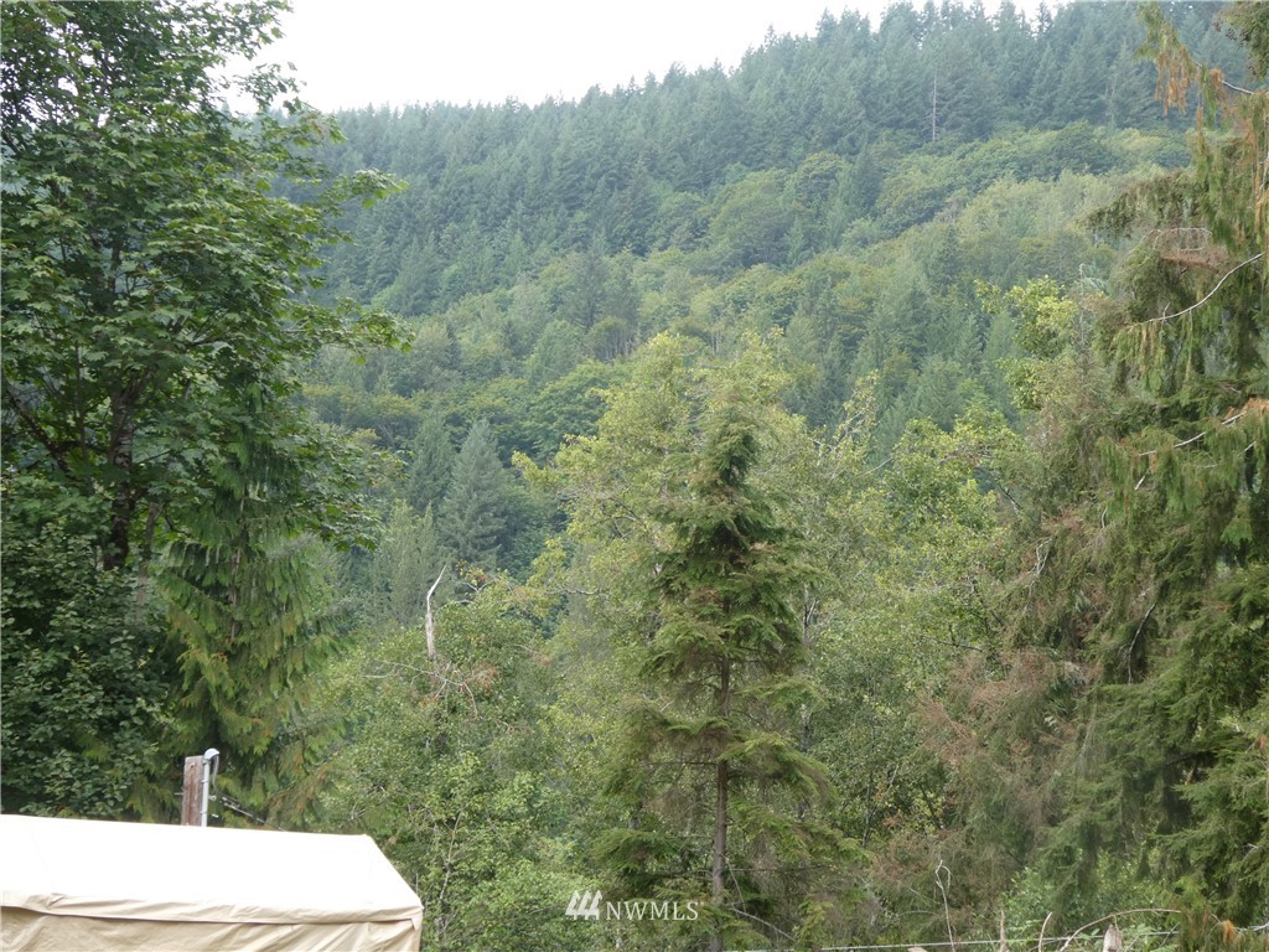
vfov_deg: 21.0
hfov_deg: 27.8
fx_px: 2566
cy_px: 476
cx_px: 634
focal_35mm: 70
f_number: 4.5
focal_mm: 12.5
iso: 125
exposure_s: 1/60
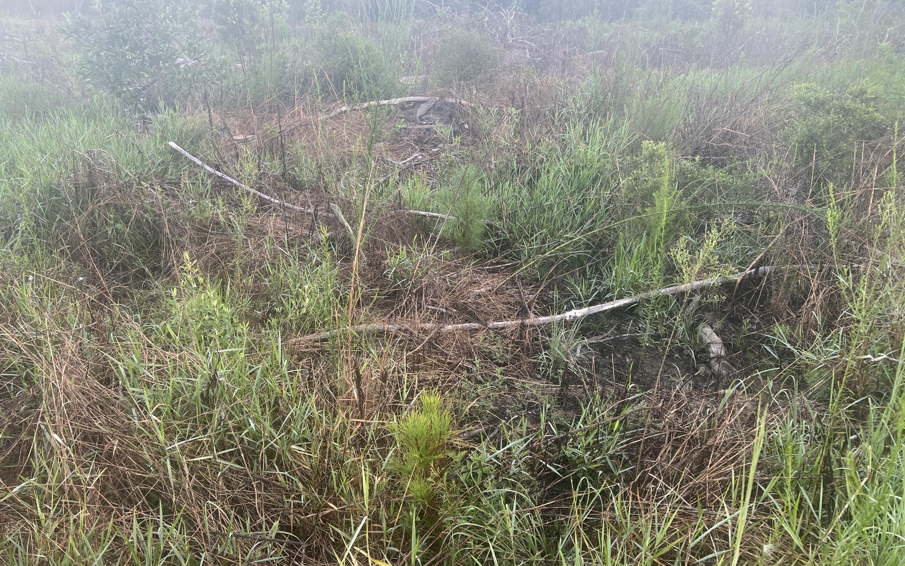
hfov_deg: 66.5
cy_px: 278
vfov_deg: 44.5
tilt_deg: -21.5
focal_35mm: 28
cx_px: 446
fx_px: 691
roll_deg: -0.8
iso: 40
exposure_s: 1/121
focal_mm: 5.7
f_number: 1.5
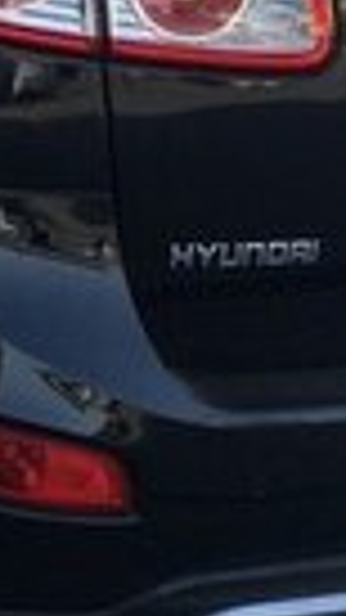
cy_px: -27
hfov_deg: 9.5
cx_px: -481
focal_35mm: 114
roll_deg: -2.3
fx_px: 1861
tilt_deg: -15.0
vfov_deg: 18.2
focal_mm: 4.15
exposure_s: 1/538
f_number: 2.2
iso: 25
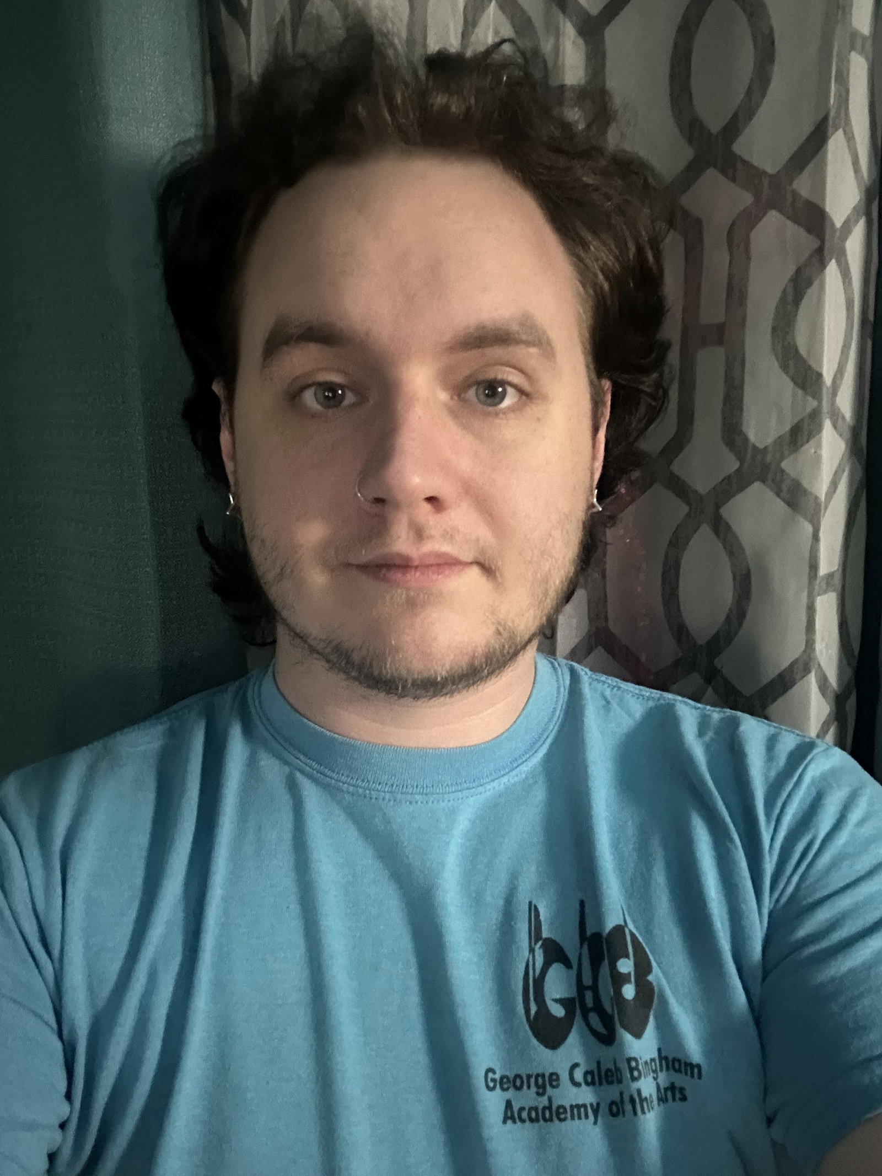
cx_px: 441
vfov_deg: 60.0
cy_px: 588
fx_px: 1019
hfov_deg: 46.8
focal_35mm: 30
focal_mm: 2.69
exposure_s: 1/15
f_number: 1.9
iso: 640
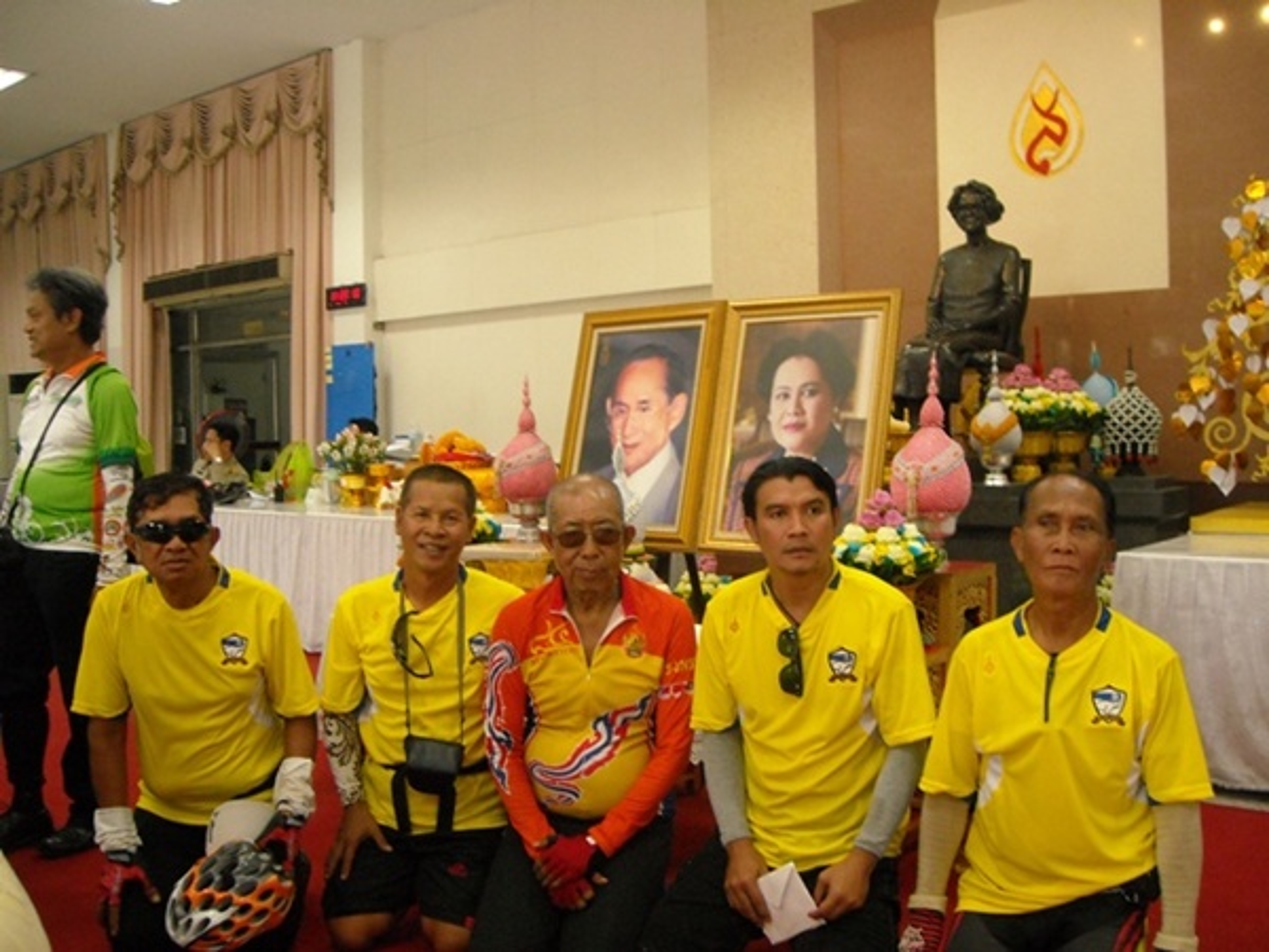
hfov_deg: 52.6
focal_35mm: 35
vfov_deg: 40.7
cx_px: 634
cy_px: 476
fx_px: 1283
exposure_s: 1/52
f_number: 2.8
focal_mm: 5.7
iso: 400
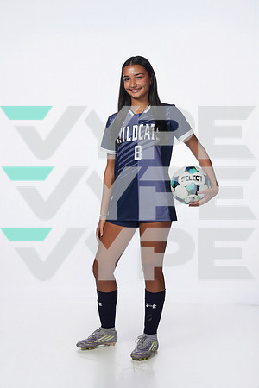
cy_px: 194
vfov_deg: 35.1
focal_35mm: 57
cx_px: 130
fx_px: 615
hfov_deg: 23.8
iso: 800
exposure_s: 1/250
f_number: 8
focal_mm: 57
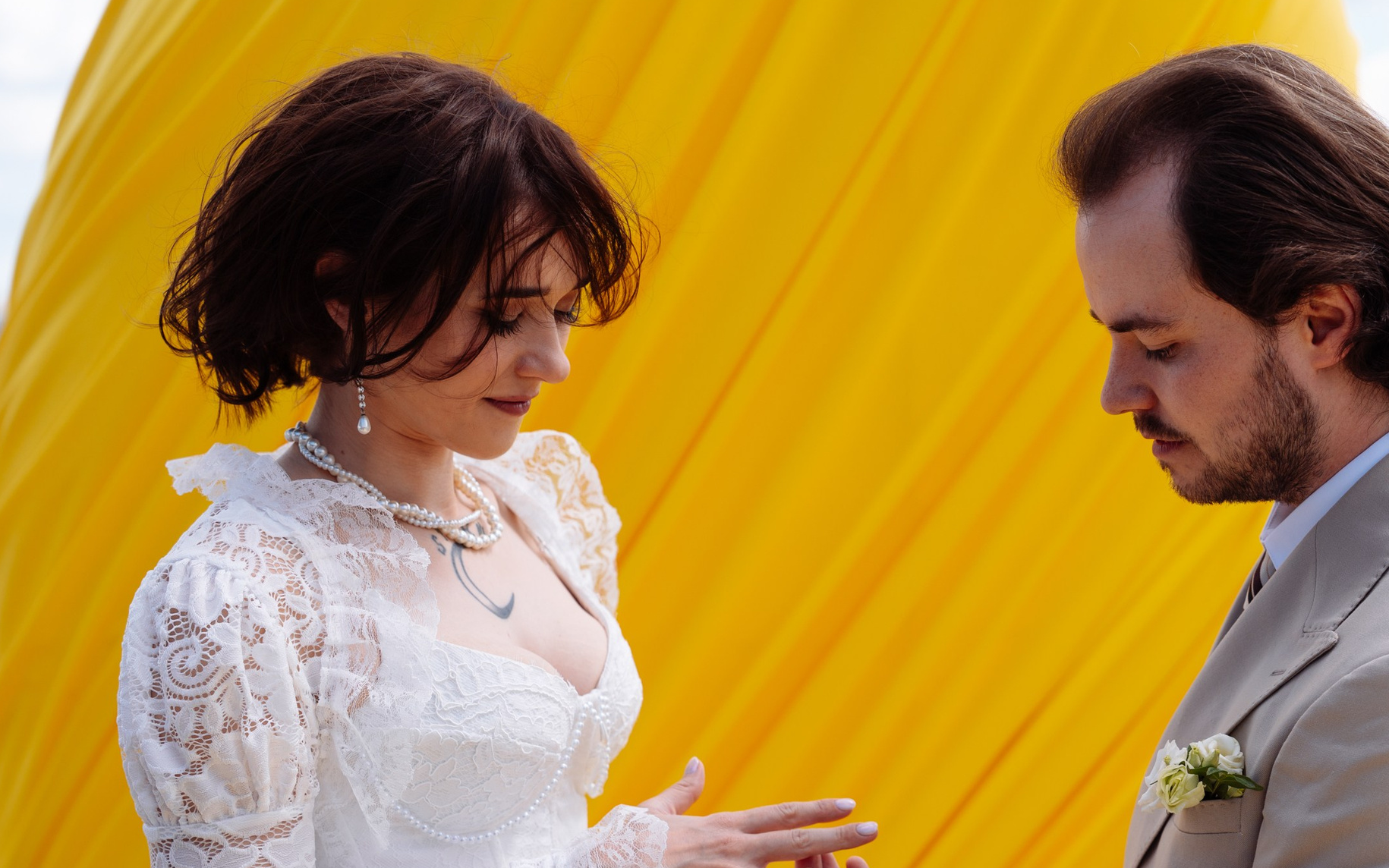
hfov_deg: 26.5
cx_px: 1012
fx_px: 2915
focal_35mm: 77
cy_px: 639
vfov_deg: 16.9
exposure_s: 1/1250
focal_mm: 50
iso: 125
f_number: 3.2
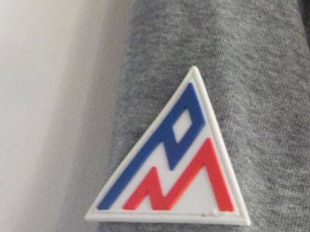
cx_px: 249
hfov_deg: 27.6
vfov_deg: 20.6
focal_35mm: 69
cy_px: 237
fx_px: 618
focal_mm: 4.1
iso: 400
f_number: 3.3
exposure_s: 1/20
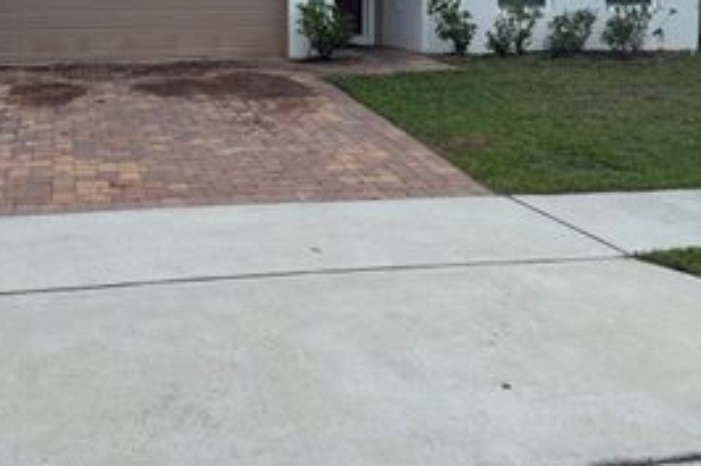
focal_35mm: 47
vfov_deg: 27.5
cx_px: 264
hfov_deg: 41.6
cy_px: 43
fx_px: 915
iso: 125
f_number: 1.78
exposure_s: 1/121
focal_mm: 6.76
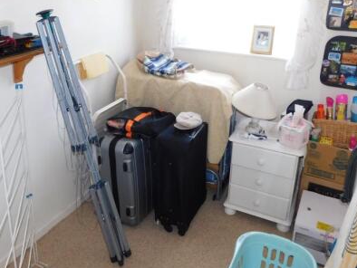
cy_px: 93
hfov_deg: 53.3
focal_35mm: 34
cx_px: 134
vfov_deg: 41.4
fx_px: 351
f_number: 3
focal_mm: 4
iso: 200
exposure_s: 1/30
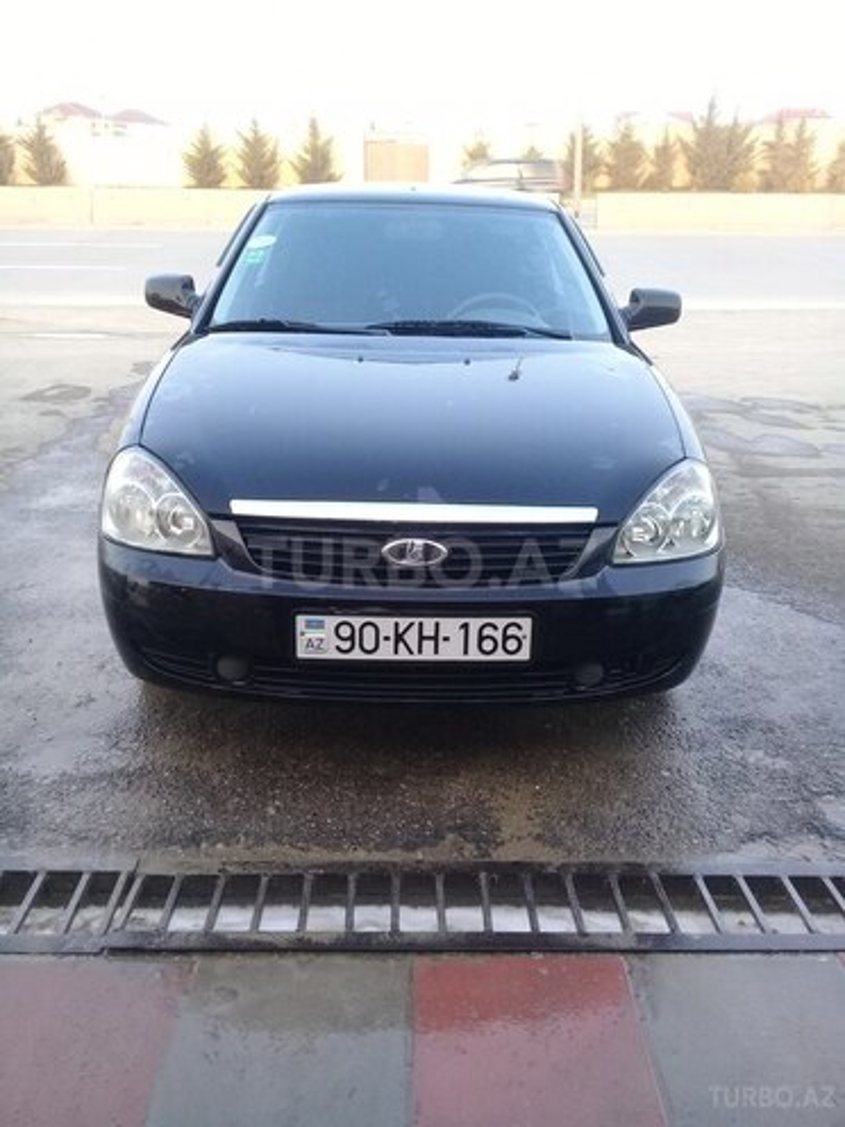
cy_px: 564
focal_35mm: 31
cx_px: 422
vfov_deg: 58.4
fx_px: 1009
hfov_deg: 45.4
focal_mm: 3.3
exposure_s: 1/50
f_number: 2.2
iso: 50
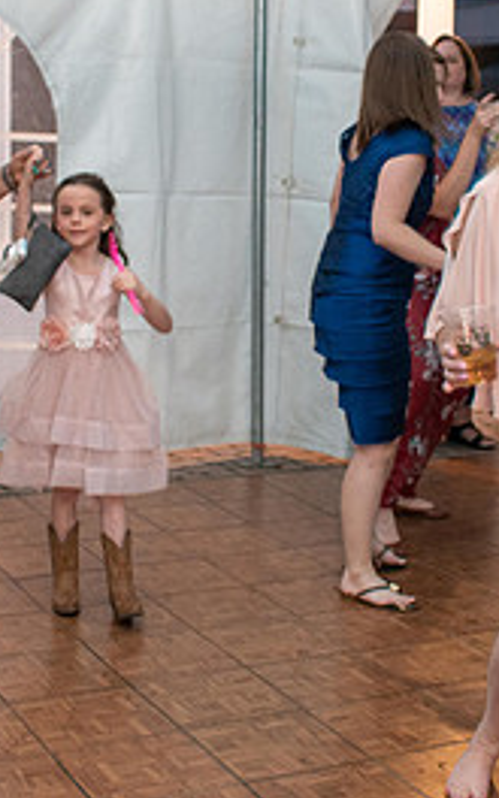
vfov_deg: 29.7
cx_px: 246
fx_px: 1501
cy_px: 308
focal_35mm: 69
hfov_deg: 18.9
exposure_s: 1/60
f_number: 3.5
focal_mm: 18
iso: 800
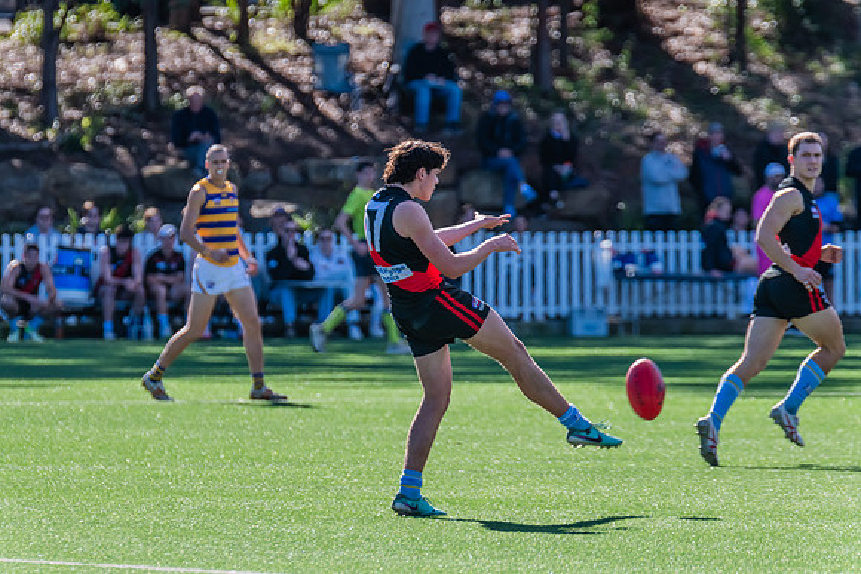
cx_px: 412
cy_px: 297
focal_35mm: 486
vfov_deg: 2.8
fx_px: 11619
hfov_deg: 4.2
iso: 800
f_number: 9
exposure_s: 1/1250
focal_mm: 460
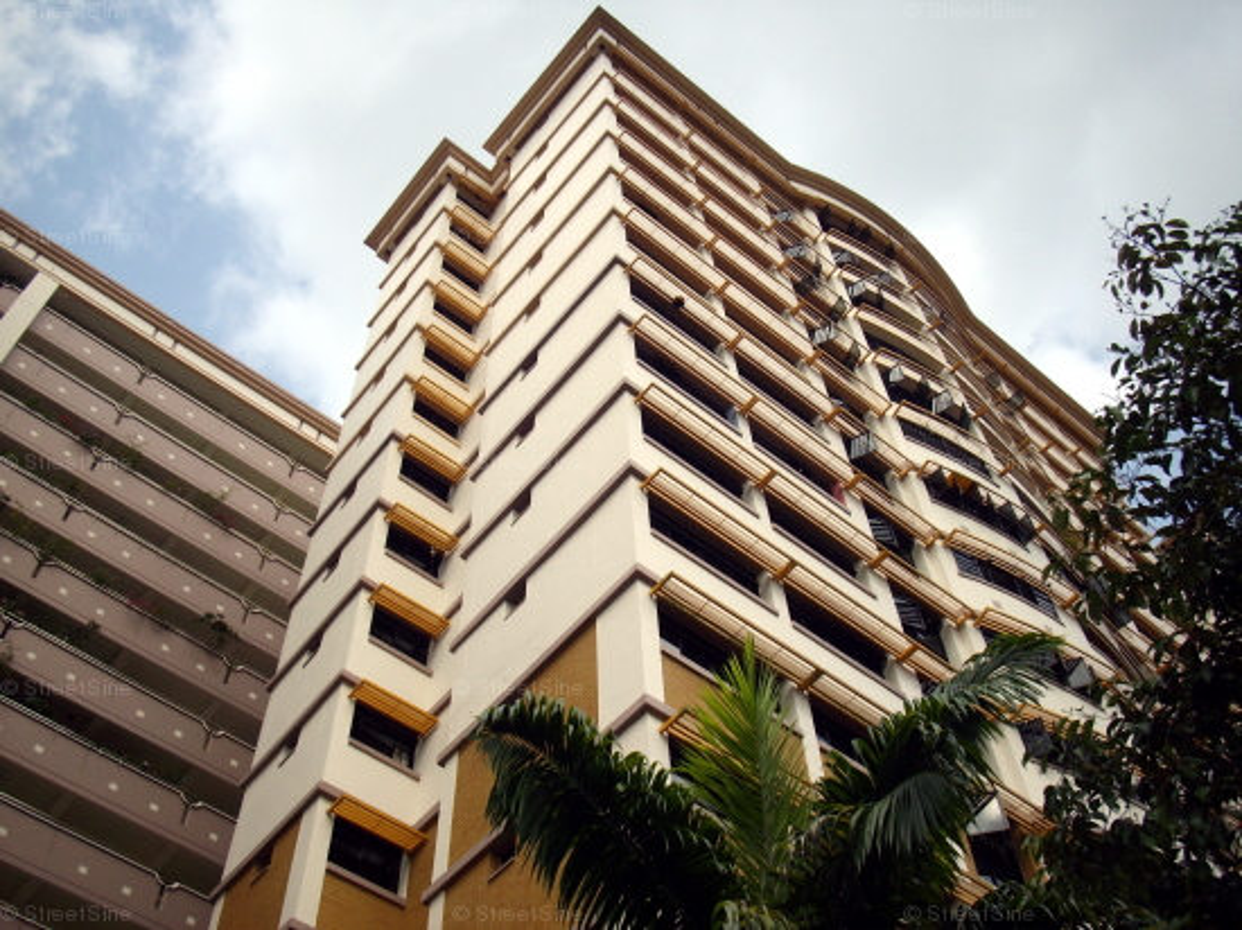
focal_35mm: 37
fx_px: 1327
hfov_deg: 50.2
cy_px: 465
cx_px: 621
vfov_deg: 38.6
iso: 80
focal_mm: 6.2
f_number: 5.6
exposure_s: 1/250
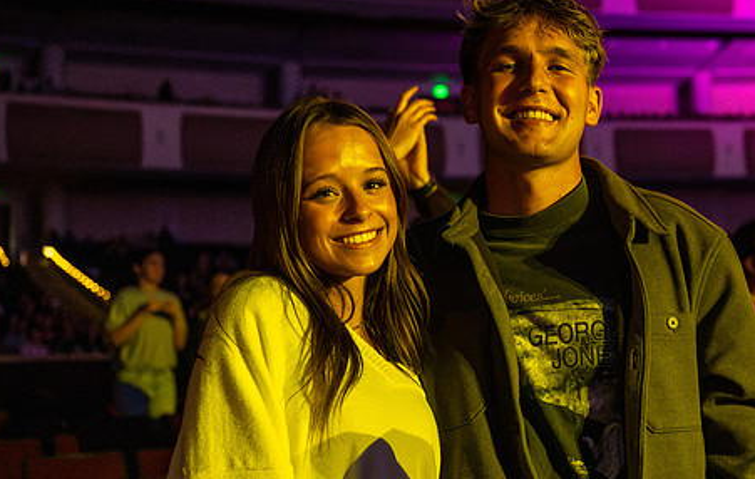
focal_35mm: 62
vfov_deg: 21.2
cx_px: 525
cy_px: 260
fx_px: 1281
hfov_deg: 32.5
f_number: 2.8
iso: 8000
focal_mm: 35
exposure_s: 1/125
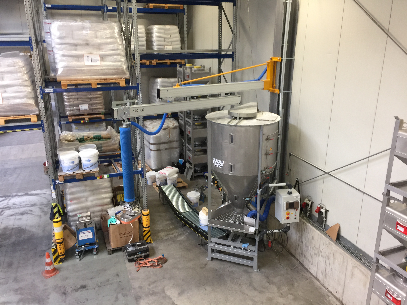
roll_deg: -0.8
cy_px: 152
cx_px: 204
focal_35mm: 29
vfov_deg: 48.2
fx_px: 341
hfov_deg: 61.7
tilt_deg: -17.9
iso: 50
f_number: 2.2
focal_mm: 4.15
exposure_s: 1/17
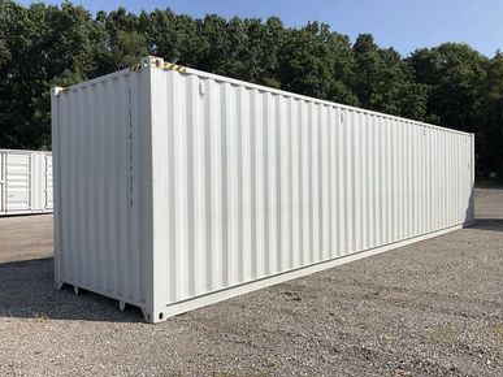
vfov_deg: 46.8
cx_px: 250
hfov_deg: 60.0
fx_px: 436
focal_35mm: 30
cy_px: 185
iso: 25
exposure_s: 1/3534
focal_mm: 3
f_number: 1.8
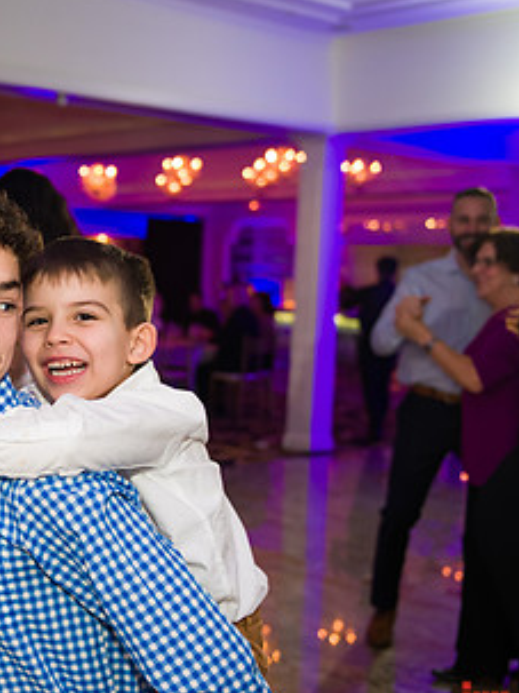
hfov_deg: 23.4
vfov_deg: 32.7
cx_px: -39
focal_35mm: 59
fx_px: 1180
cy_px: 358
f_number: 3.2
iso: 1000
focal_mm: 32
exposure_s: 1/125
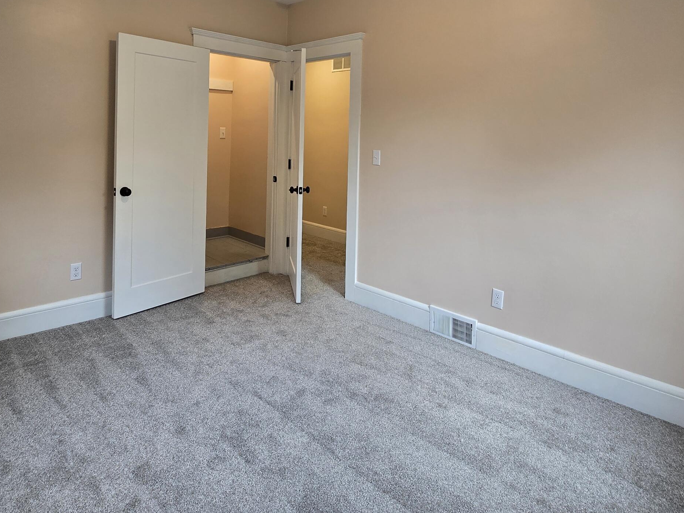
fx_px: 415
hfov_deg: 79.0
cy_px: 145
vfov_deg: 60.8
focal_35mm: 21
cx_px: 330
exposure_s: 1/60
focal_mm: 2.2
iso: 125
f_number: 2.2
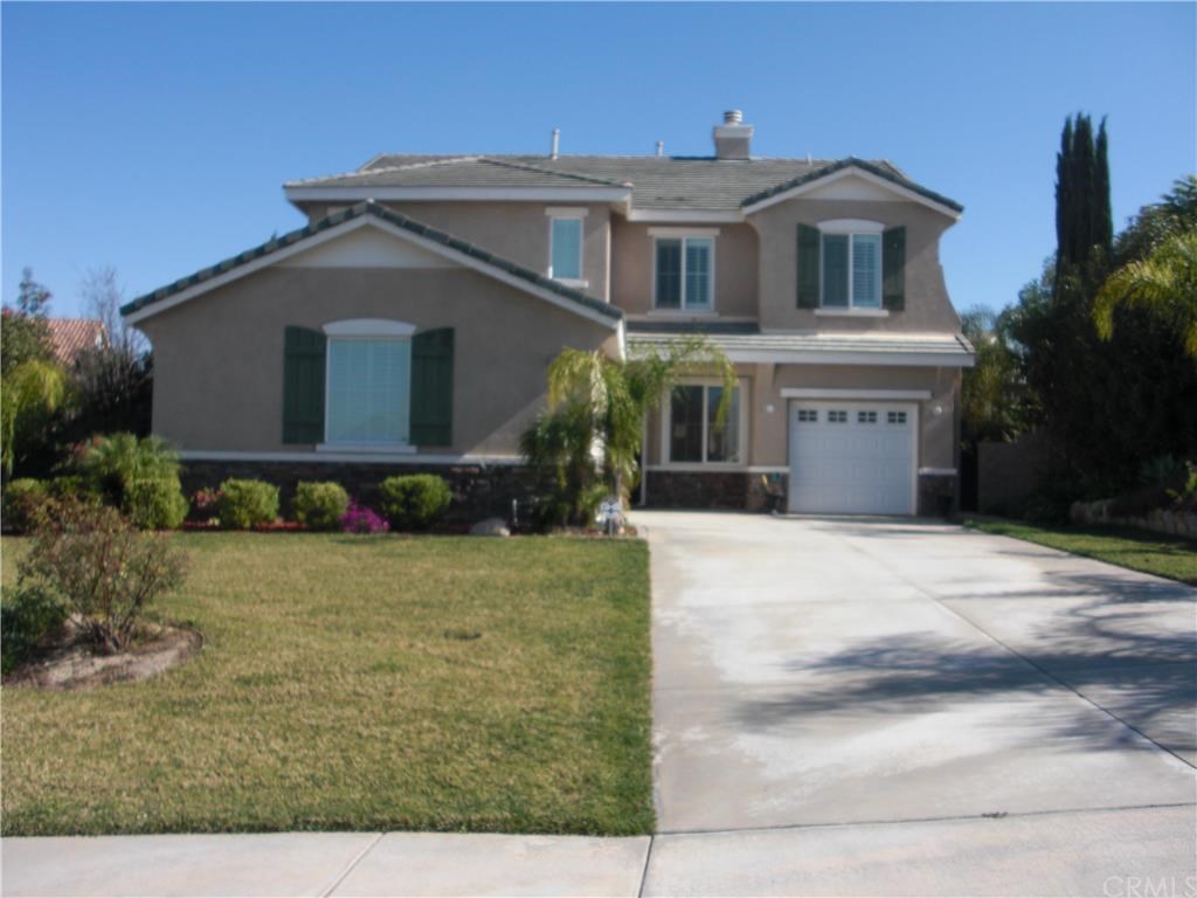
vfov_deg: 39.7
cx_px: 598
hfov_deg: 51.4
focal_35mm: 36
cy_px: 449
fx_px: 1245
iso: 50
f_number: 2.8
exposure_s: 1/1000
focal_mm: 6.3
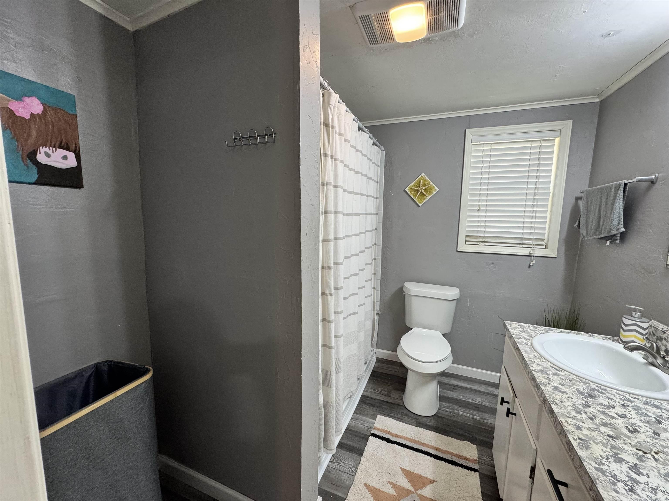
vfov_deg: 85.7
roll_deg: -0.9
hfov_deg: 102.1
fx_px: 271
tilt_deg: -7.9
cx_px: 334
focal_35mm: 14
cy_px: 250
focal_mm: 2.22
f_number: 2.2
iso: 200
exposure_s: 1/120
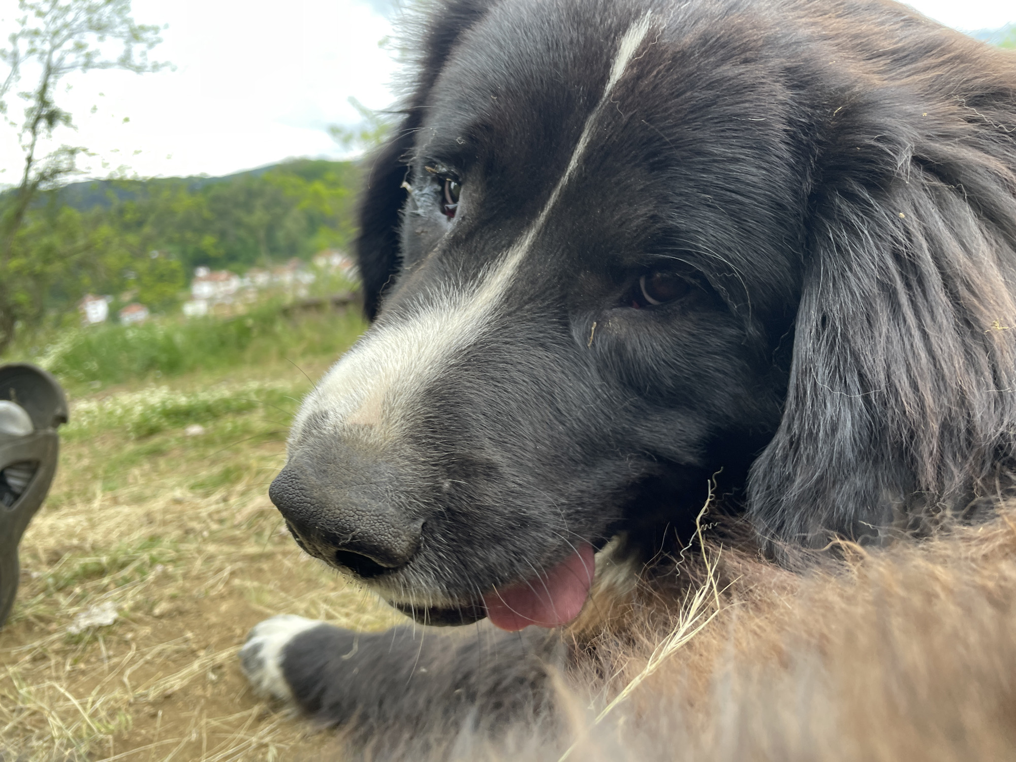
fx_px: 763
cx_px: 508
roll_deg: +6.5
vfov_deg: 53.1
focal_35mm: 26
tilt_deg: -11.9
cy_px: 381
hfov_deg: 67.3
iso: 40
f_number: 1.6
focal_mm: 4.2
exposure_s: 1/121
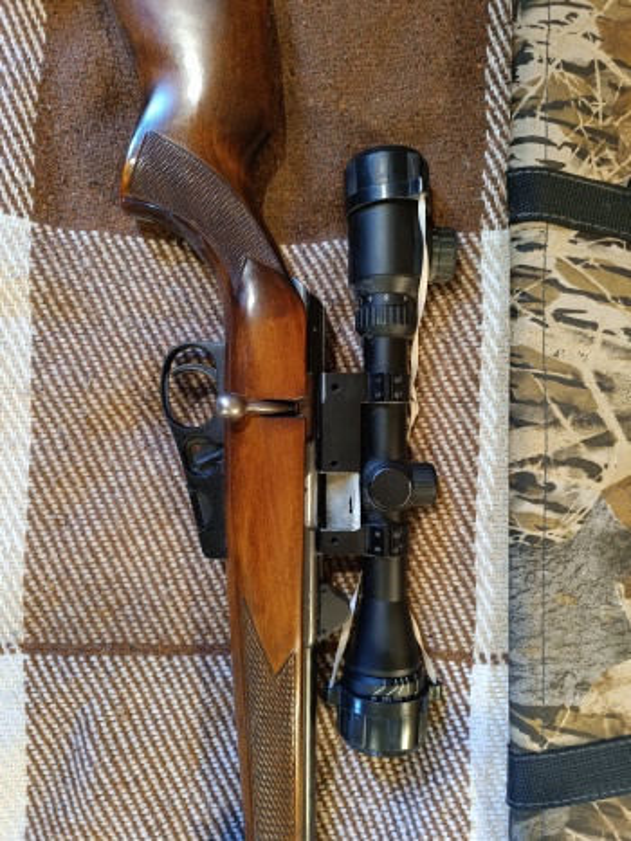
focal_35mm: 24
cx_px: 316
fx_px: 584
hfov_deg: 56.8
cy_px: 420
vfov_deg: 71.6
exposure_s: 1/25
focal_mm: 6.14
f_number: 1.65
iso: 1180
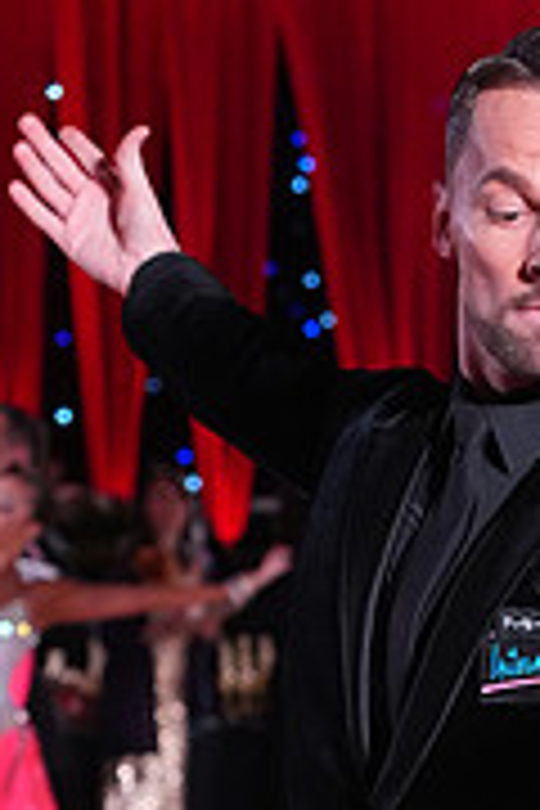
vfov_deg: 9.0
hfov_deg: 6.1
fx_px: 5062
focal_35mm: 225
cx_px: 740
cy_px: 1125
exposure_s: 1/250
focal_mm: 70
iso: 4000
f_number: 5
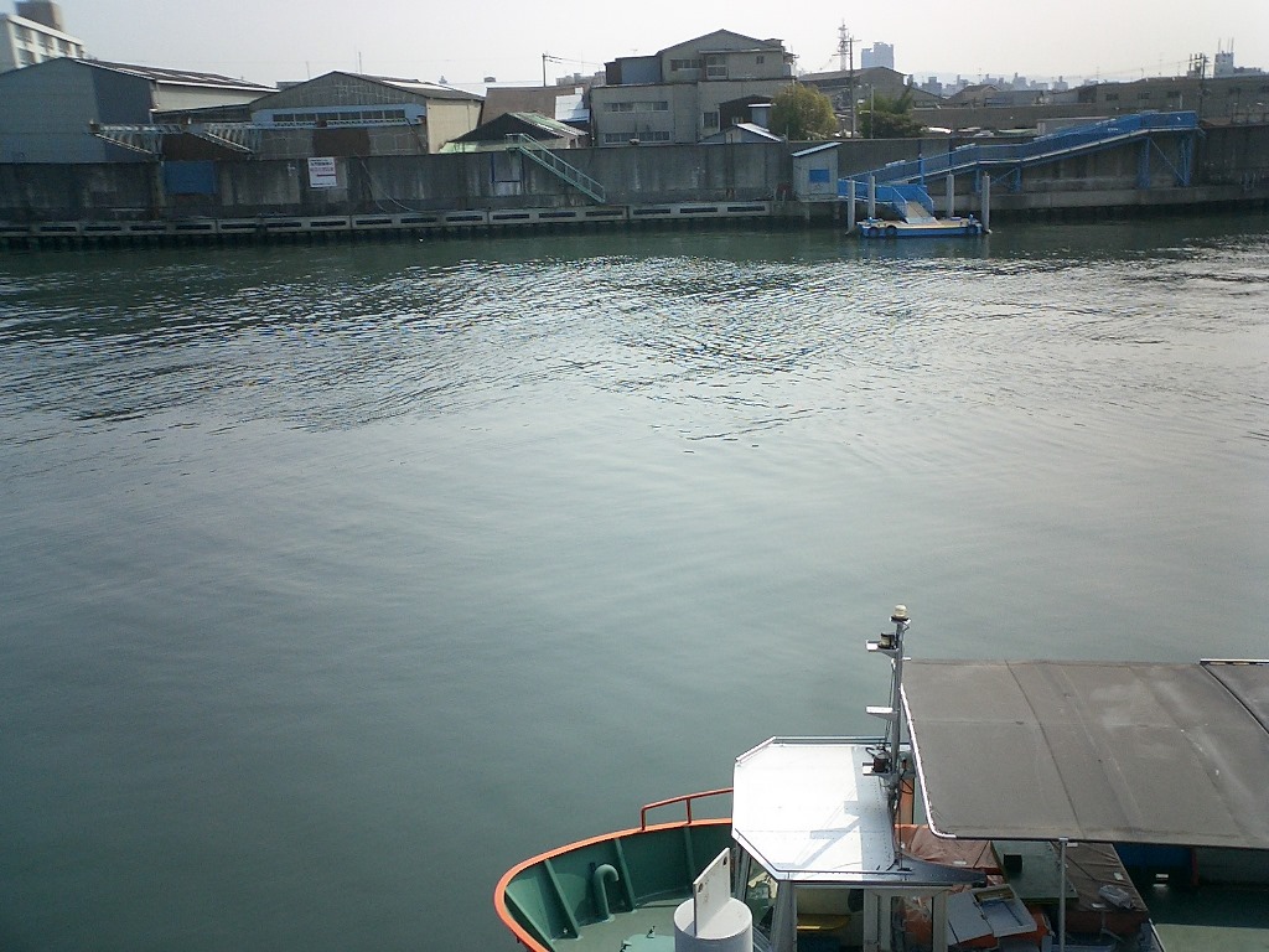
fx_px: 1356
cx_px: 634
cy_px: 476
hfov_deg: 50.1
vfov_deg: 38.7
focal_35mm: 37
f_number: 3.5
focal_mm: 5.6
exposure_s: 1/1000
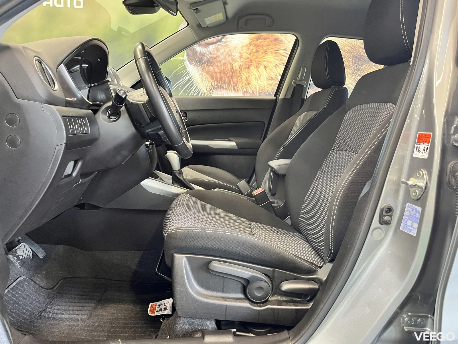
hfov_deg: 67.3
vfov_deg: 53.1
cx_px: 229
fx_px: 344
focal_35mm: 26
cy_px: 172
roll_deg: -2.0
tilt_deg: -7.9
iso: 400
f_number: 1.6
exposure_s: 1/50
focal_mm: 5.1
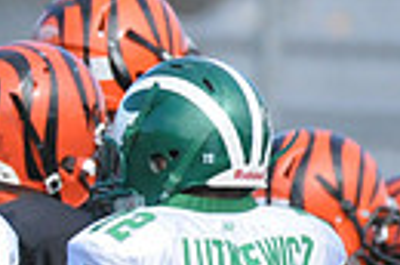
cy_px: 418
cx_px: -474
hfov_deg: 0.9
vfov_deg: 0.6
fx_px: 25161
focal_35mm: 2270
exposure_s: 1/4000
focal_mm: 340
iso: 1600
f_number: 4
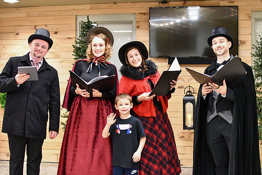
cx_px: 131
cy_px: 88
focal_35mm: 52
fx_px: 379
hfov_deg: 38.2
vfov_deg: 26.0
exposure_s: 1/125
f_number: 2.8
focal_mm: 35
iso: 2800
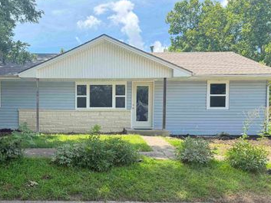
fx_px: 266
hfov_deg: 52.9
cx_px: 90
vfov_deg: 41.5
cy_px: 127
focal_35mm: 34
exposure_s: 1/909
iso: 100
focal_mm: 6.76
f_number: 1.78
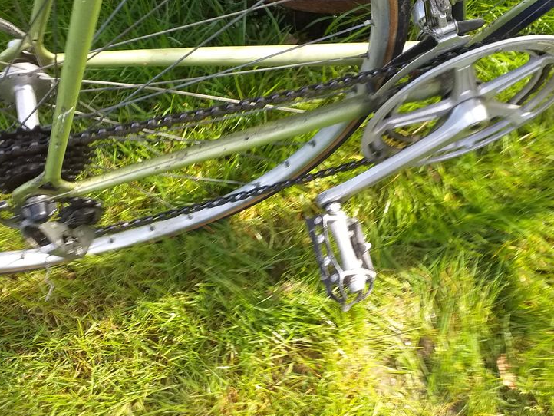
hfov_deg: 51.2
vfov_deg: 39.7
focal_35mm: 36
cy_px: 212
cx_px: 312
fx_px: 576
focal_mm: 3.6
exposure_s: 1/141
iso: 40
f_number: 1.9
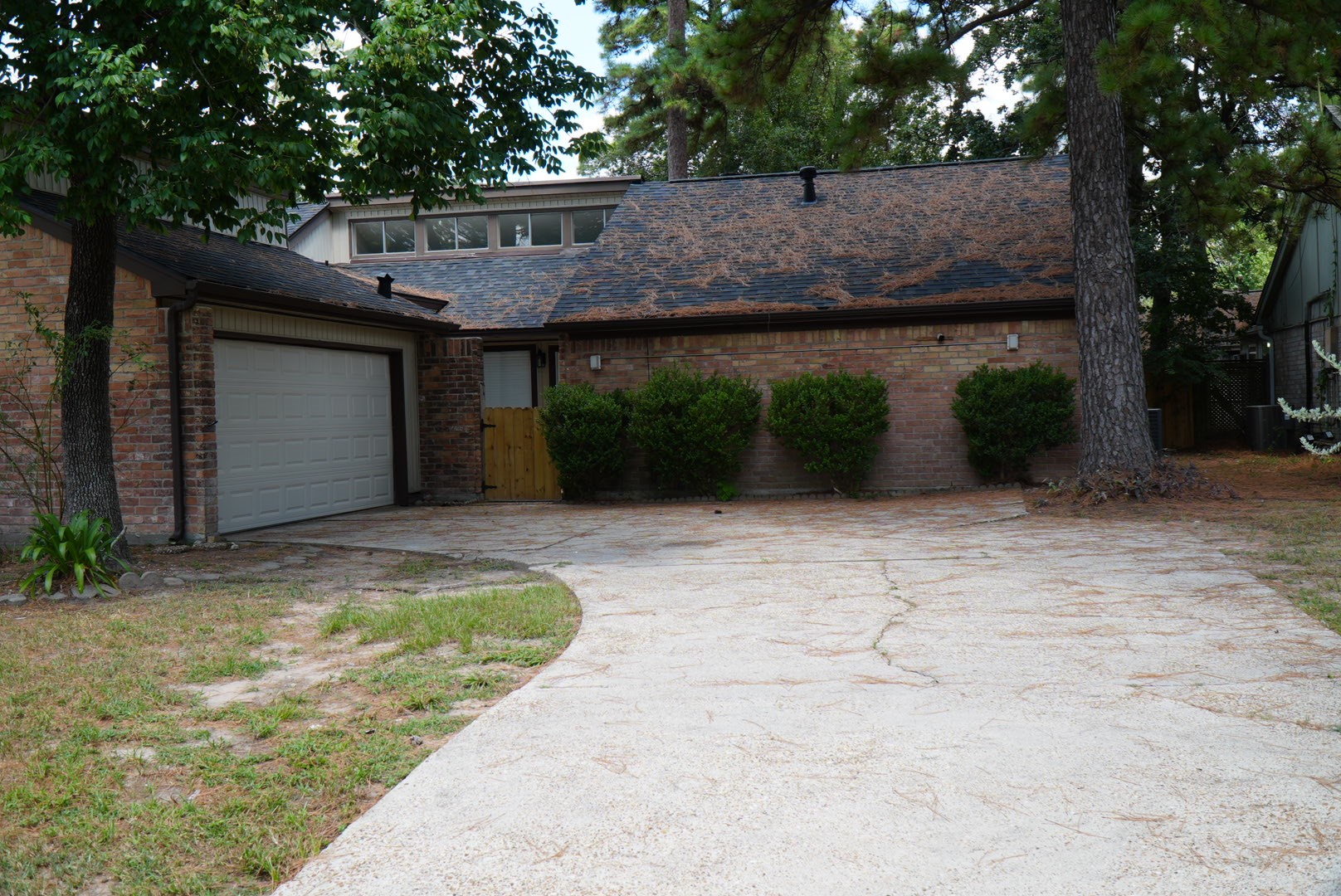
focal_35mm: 31
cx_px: 670
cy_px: 448
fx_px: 1156
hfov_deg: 60.2
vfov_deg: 42.4
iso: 100
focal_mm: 21
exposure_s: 1/100
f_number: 6.3
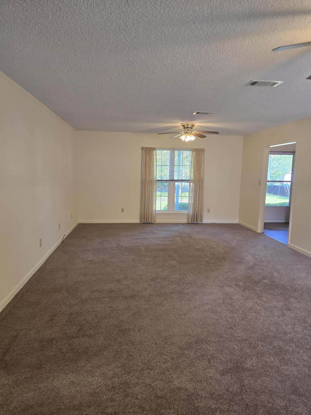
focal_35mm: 23
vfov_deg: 73.9
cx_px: 156
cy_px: 208
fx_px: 276
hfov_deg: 58.9
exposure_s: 1/120
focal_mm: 6.3
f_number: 1.7
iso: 125
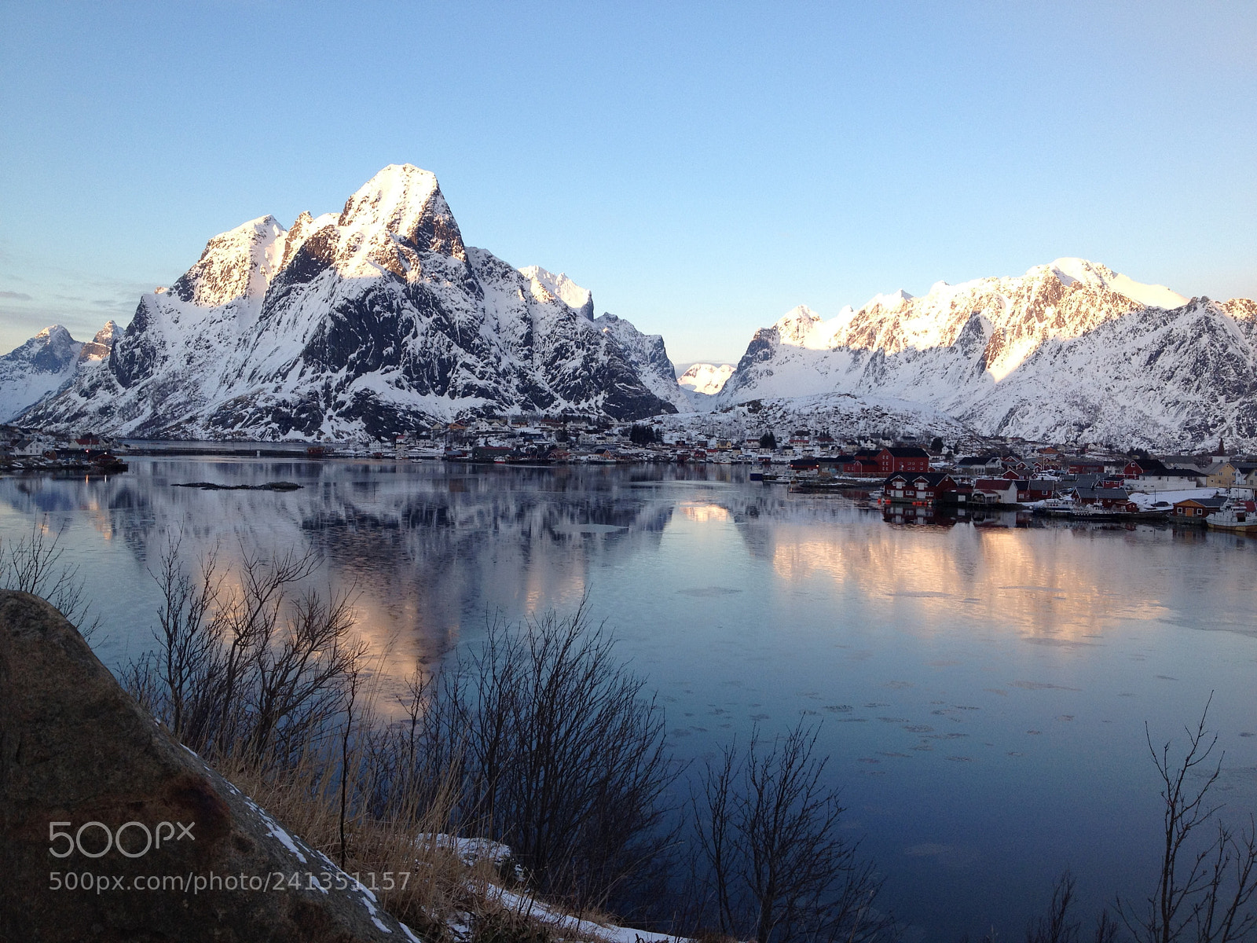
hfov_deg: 52.6
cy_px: 472
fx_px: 1271
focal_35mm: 35
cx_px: 628
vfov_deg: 40.7
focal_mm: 4.28
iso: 50
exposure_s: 1/383
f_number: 2.4
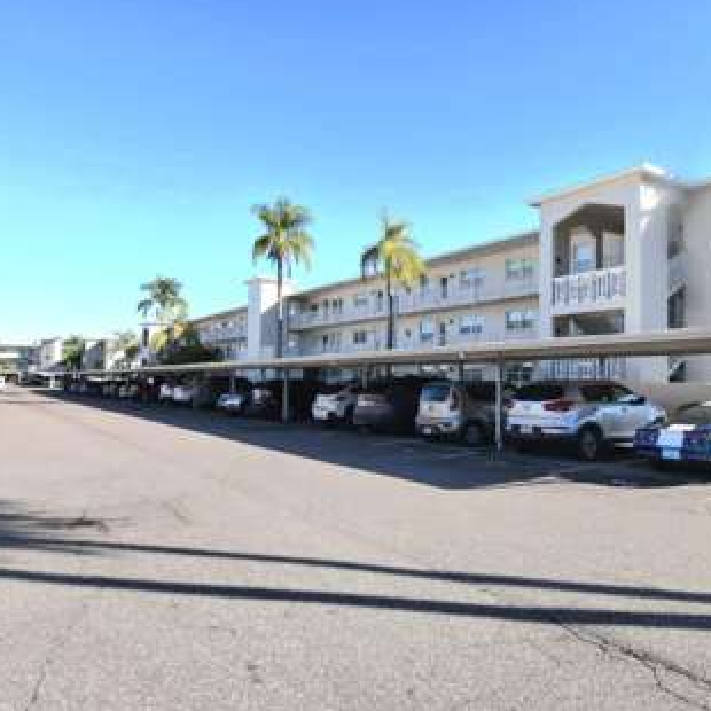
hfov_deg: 60.3
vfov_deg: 61.6
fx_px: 596
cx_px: 468
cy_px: 350
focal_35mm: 26
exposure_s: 1/400
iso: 200
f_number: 10
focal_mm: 13
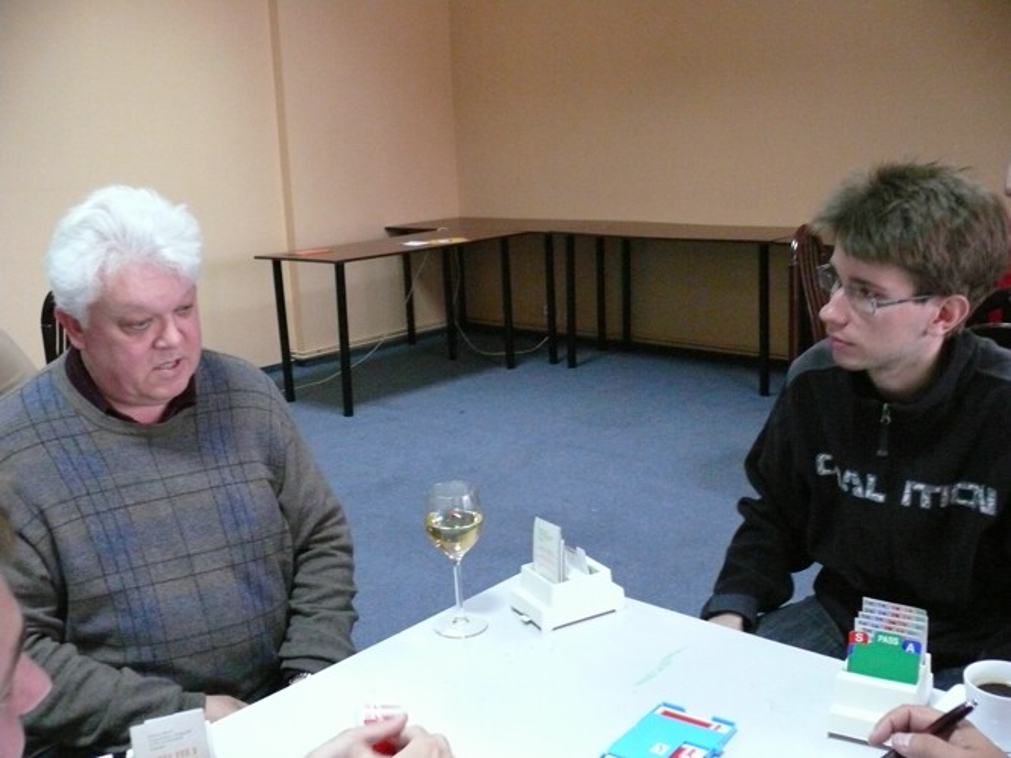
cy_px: 379
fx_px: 1022
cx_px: 506
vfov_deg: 40.7
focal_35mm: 35
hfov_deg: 52.6
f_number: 2.8
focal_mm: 7.4
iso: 800
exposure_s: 1/30
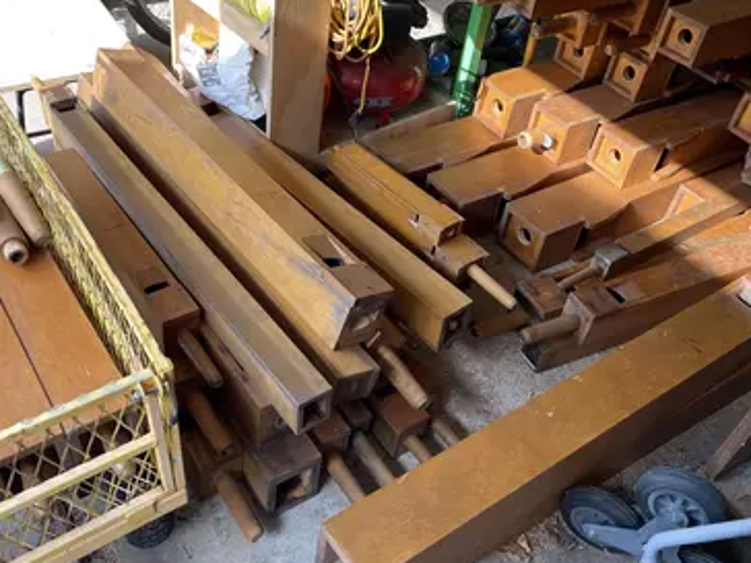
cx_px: 334
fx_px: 716
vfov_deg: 42.9
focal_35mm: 33
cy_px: 278
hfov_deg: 55.2
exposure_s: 1/121
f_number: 1.6
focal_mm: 5.1
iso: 32
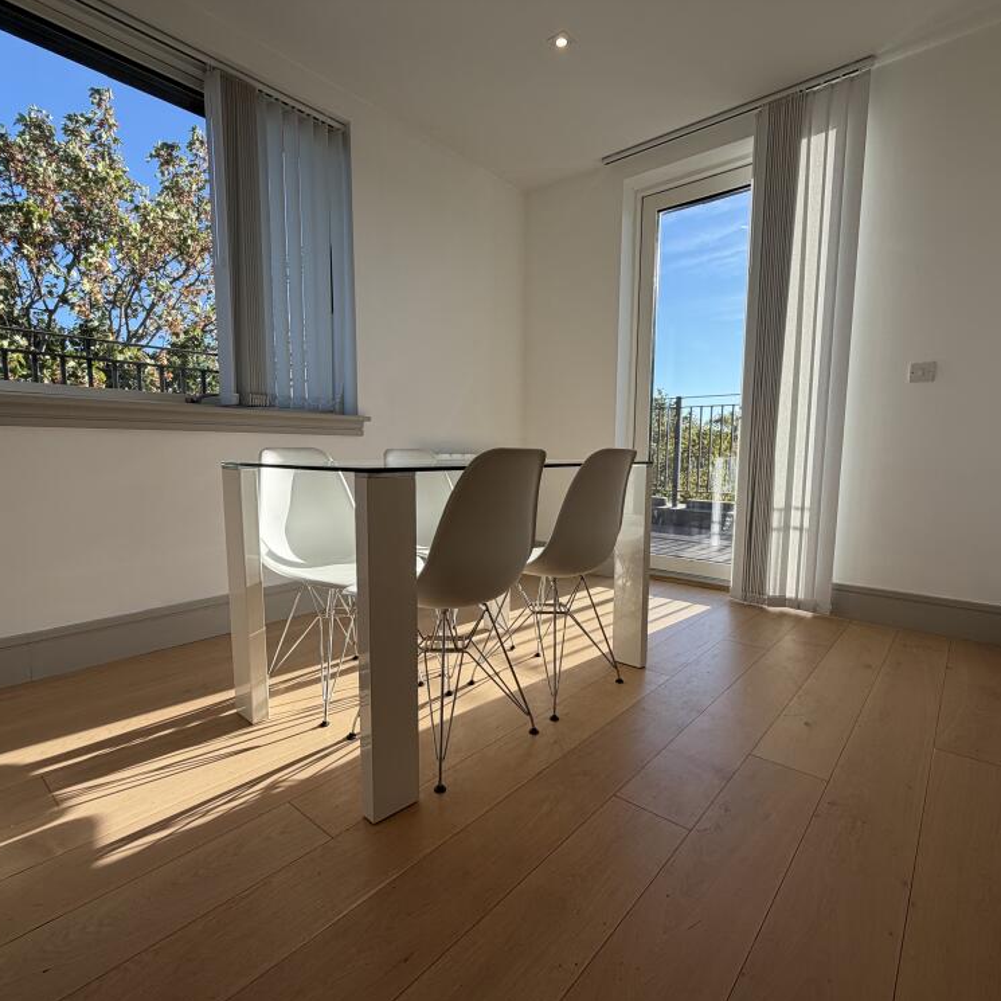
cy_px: 512
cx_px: 516
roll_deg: -0.6
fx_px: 556
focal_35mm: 17
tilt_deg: -6.7
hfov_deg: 83.9
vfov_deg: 84.0
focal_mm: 2.22
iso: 64
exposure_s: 1/502
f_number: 2.2
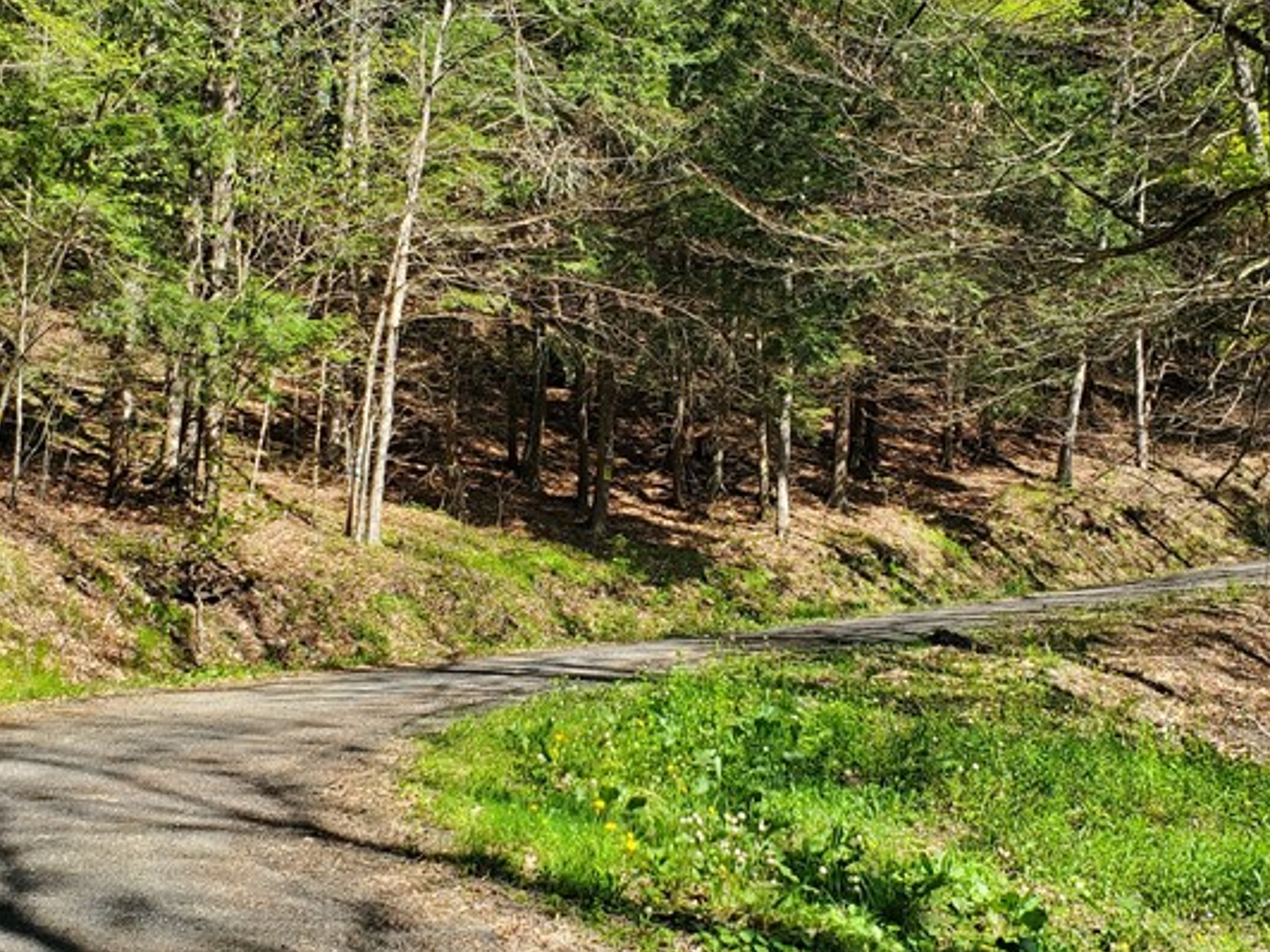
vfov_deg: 29.1
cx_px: 666
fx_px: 1834
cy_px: 487
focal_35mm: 50
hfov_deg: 38.2
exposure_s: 1/460
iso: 50
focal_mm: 4.3
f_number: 2.4
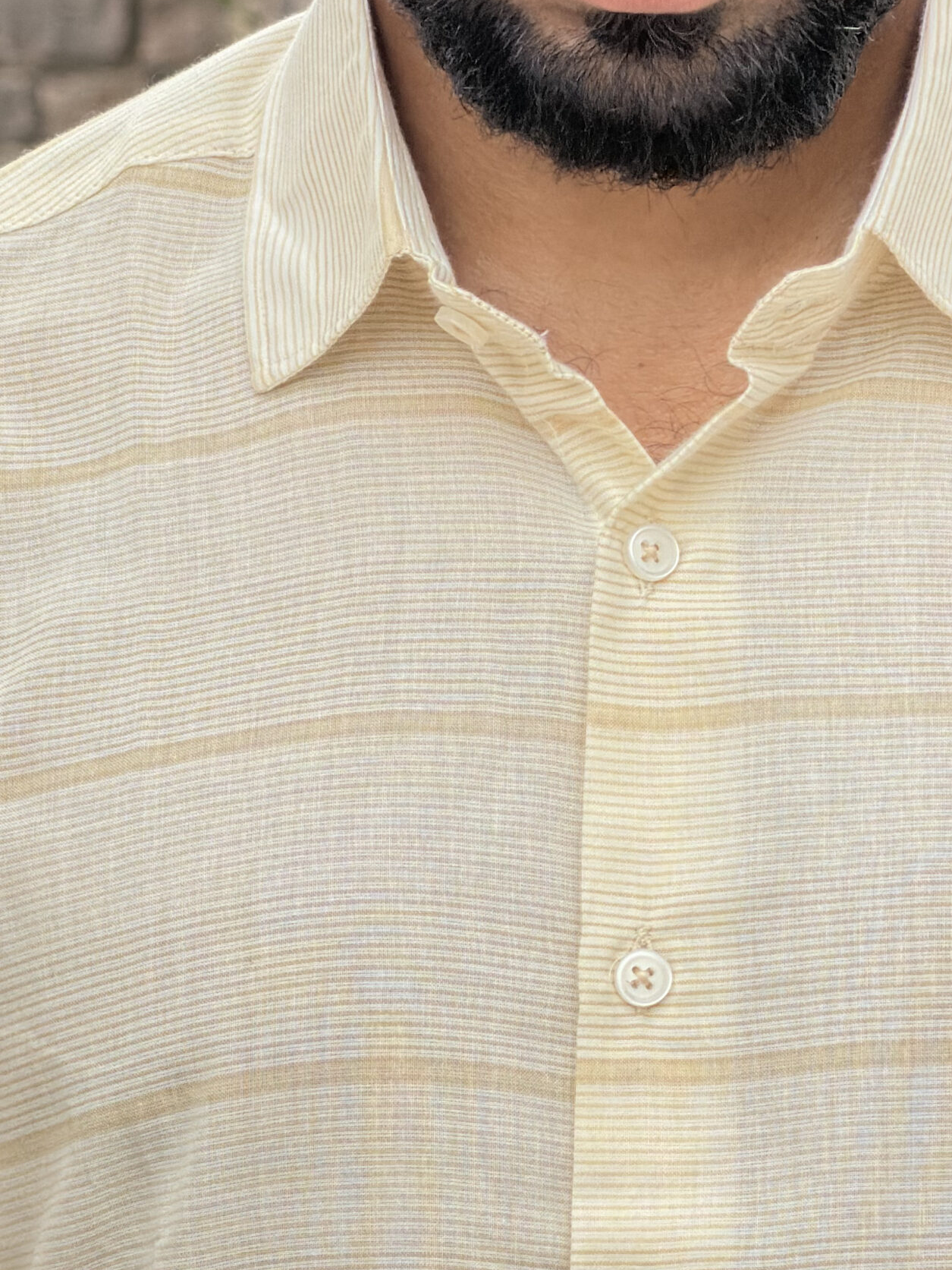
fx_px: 11219
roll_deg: -0.6
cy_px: 926
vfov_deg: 6.5
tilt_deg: -1.8
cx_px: 613
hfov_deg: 4.9
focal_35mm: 306
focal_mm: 16.89
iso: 50
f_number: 2.8
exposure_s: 1/488
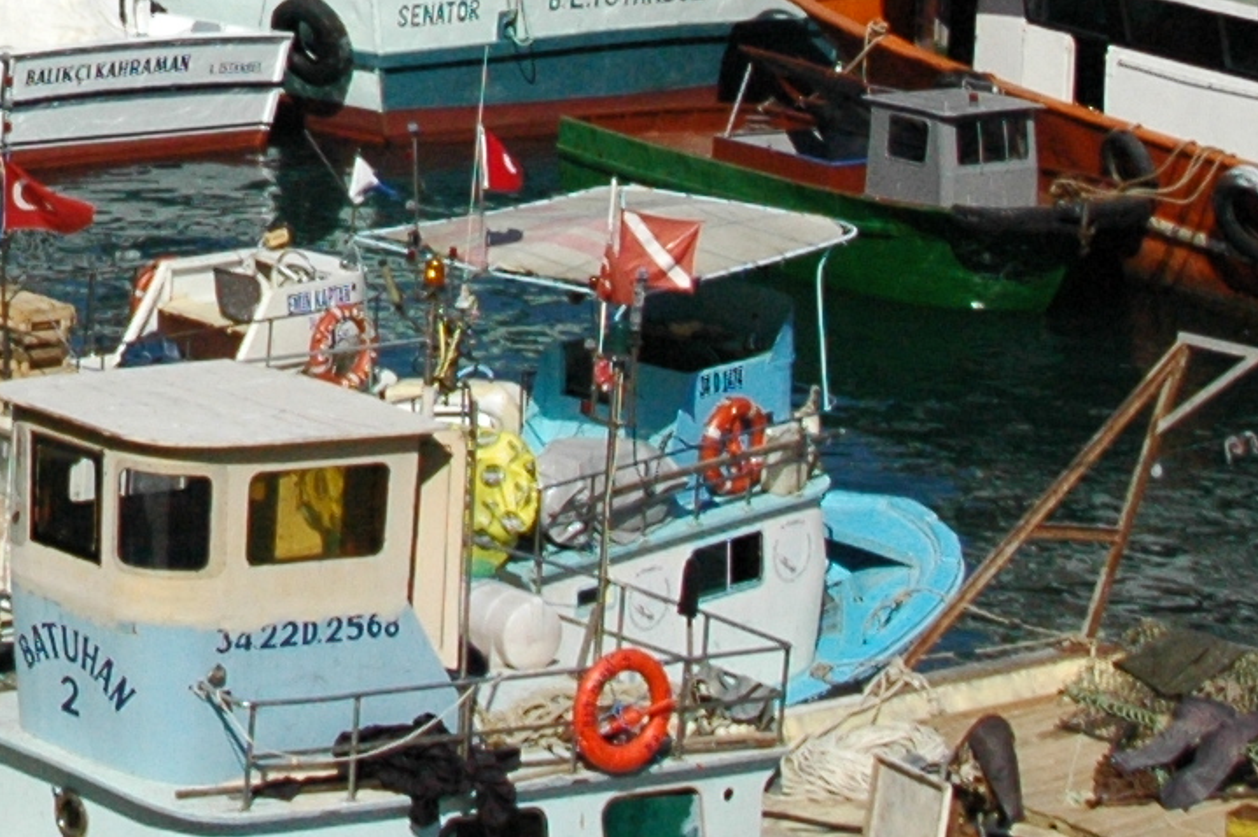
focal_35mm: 138
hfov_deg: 14.0
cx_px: -621
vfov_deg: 9.6
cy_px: -445
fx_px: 4818
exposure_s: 1/8000
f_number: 4
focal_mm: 22
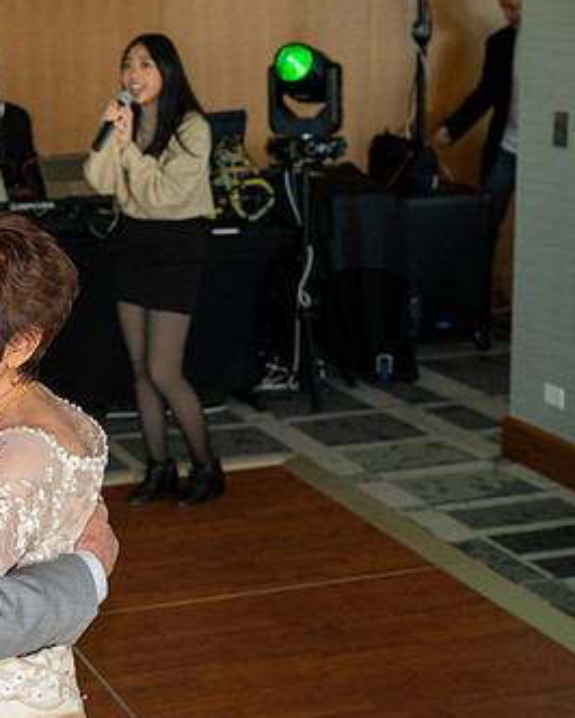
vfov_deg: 23.3
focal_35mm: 82
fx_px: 1743
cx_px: 28
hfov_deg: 18.3
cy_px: 376
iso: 1000
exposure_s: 1/250
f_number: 5.6
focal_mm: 50
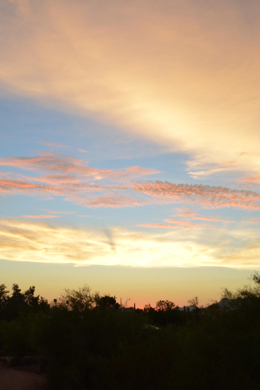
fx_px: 498
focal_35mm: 46
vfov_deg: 42.7
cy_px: 197
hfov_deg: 29.1
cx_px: 89
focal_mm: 20
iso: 500
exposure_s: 1/500
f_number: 3.8
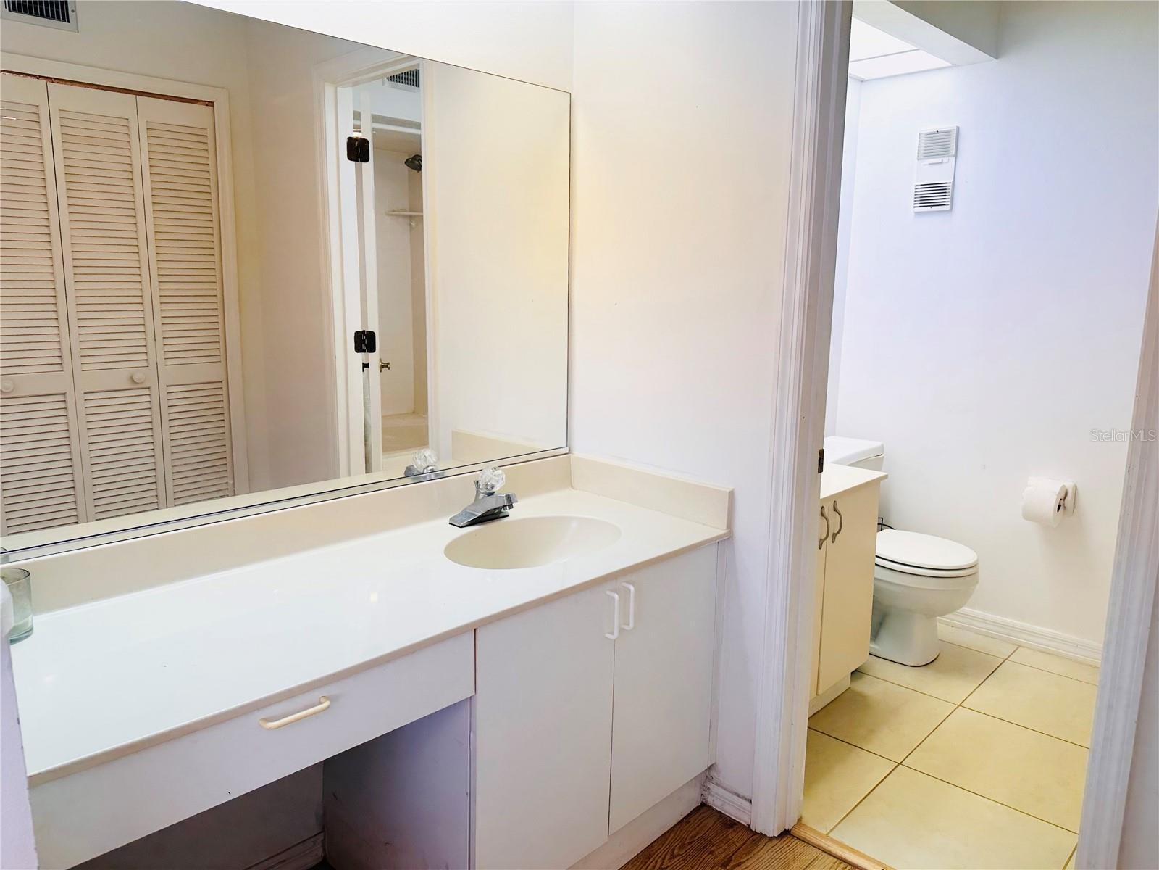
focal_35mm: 24
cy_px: 435
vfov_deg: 56.8
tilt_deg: -10.8
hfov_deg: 71.6
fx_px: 804
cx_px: 580
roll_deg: -0.6
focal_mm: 6.86
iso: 80
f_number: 1.78
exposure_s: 1/120
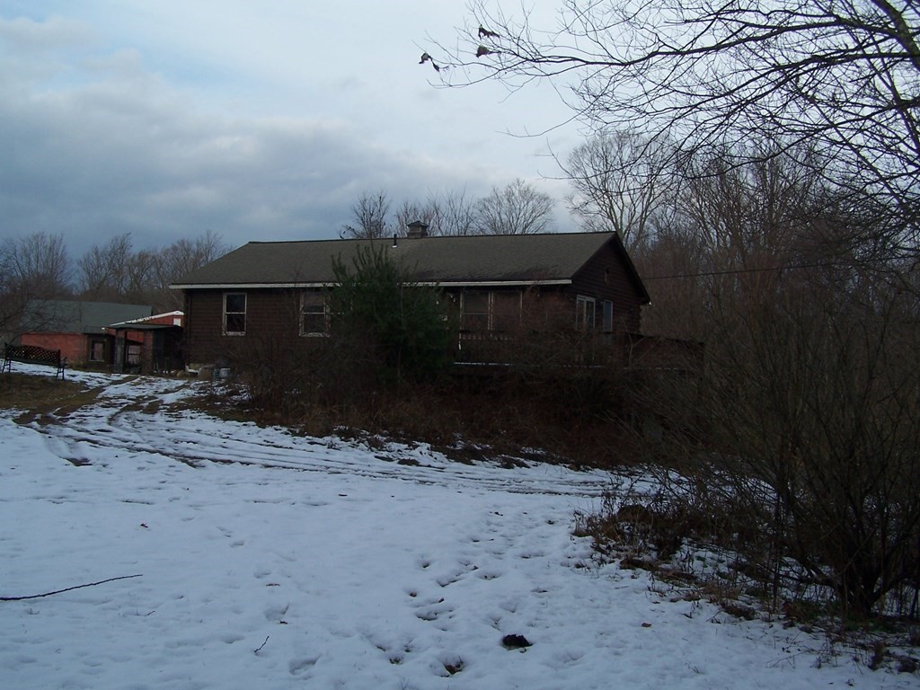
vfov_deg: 37.7
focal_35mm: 38
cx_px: 460
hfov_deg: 49.0
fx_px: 1010
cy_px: 345
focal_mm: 6.3
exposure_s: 1/500
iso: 80
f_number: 4
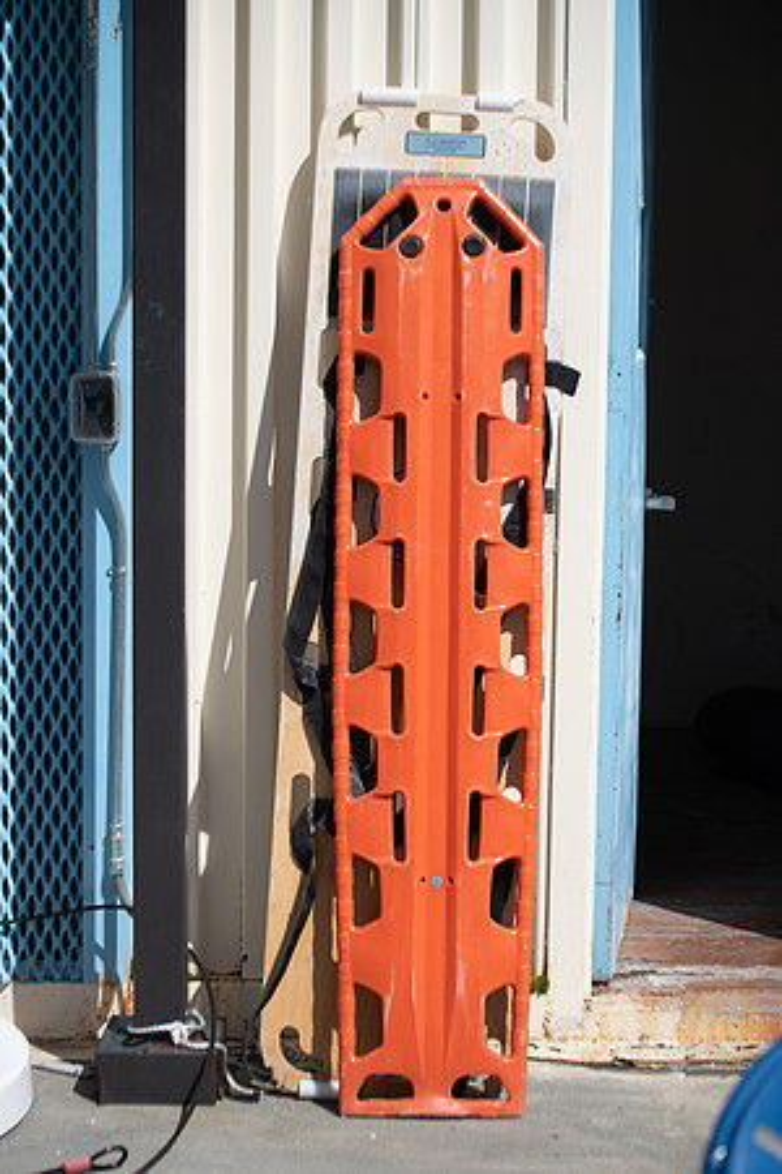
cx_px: 391
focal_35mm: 70
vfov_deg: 28.8
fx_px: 2281
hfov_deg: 19.5
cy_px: 587
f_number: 3.5
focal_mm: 70
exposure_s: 1/4000
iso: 160
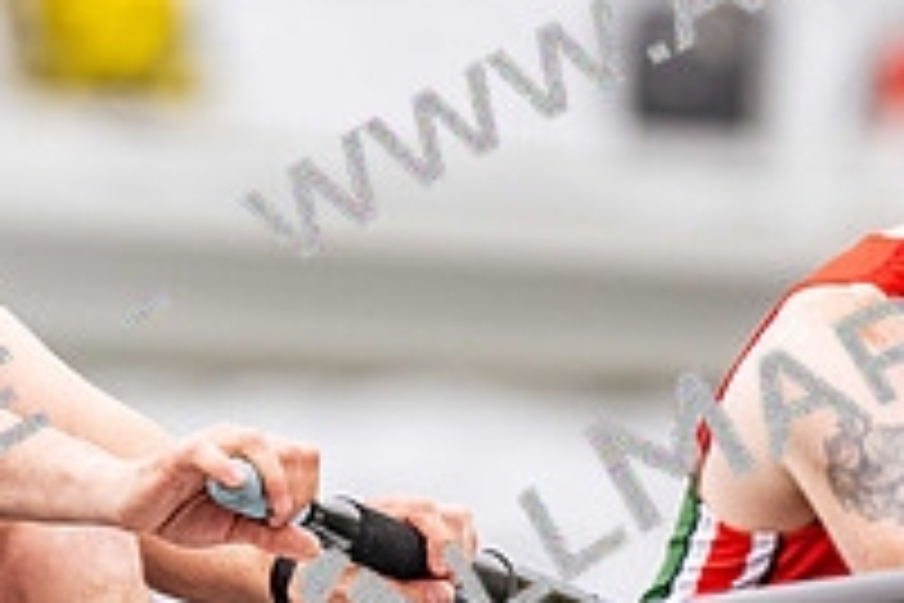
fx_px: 43414
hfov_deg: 1.2
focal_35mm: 1729
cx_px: -85
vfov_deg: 0.8
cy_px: 335
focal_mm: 600
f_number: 4
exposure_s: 1/2500
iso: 800
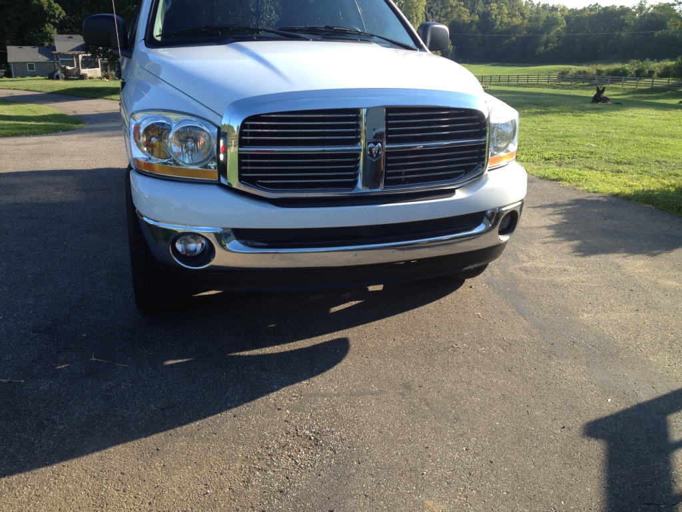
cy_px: 256
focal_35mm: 35
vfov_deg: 40.7
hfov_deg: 52.6
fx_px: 690
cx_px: 341
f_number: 2.4
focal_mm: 4.3
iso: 64
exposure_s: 1/525
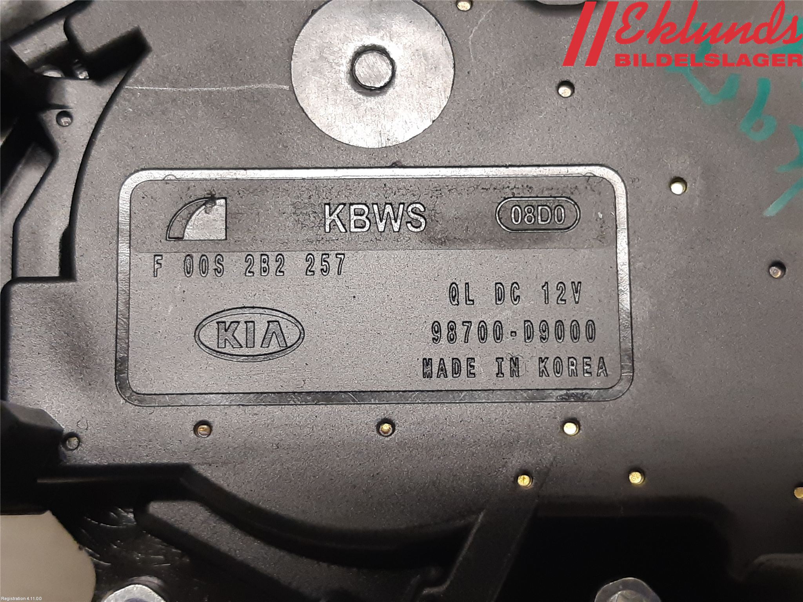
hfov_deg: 67.3
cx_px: 402
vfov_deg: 53.1
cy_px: 301
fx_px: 603
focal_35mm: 26
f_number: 1.7
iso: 160
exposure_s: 1/50
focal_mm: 3.93
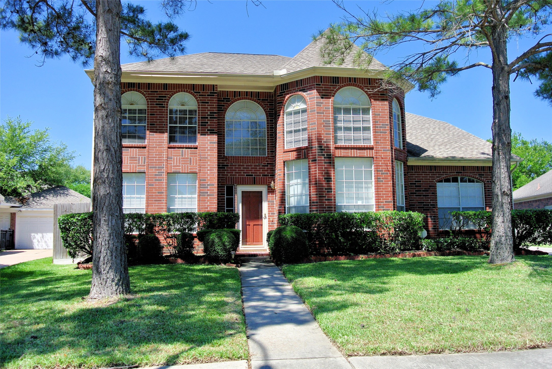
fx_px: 460
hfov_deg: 61.9
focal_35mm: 30
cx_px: 276
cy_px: 184
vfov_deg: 43.7
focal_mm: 11.4
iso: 100
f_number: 4.5
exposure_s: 1/500
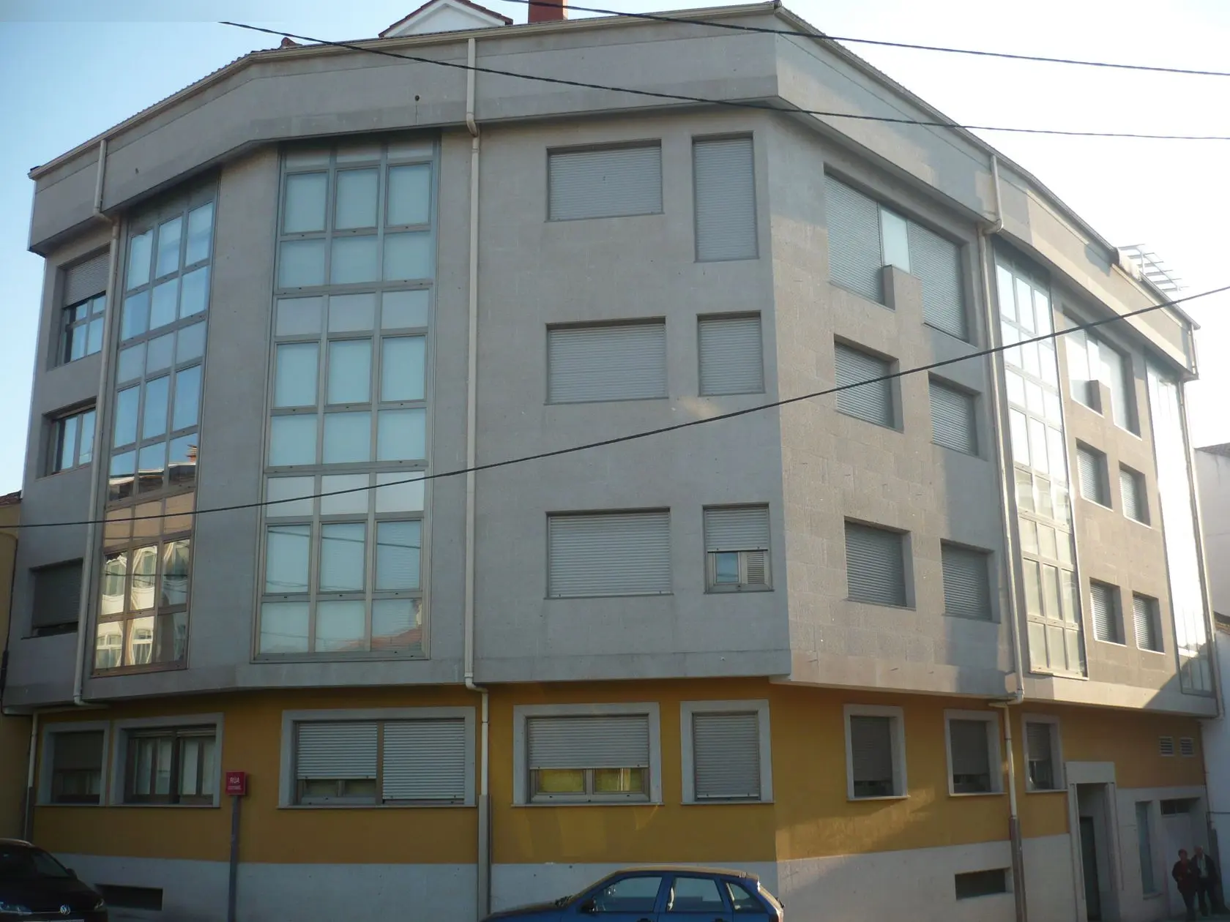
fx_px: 1244
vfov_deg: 40.7
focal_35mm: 35
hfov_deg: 52.6
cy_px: 461
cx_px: 615
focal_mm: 5.8
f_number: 2.8
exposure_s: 1/400
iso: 100
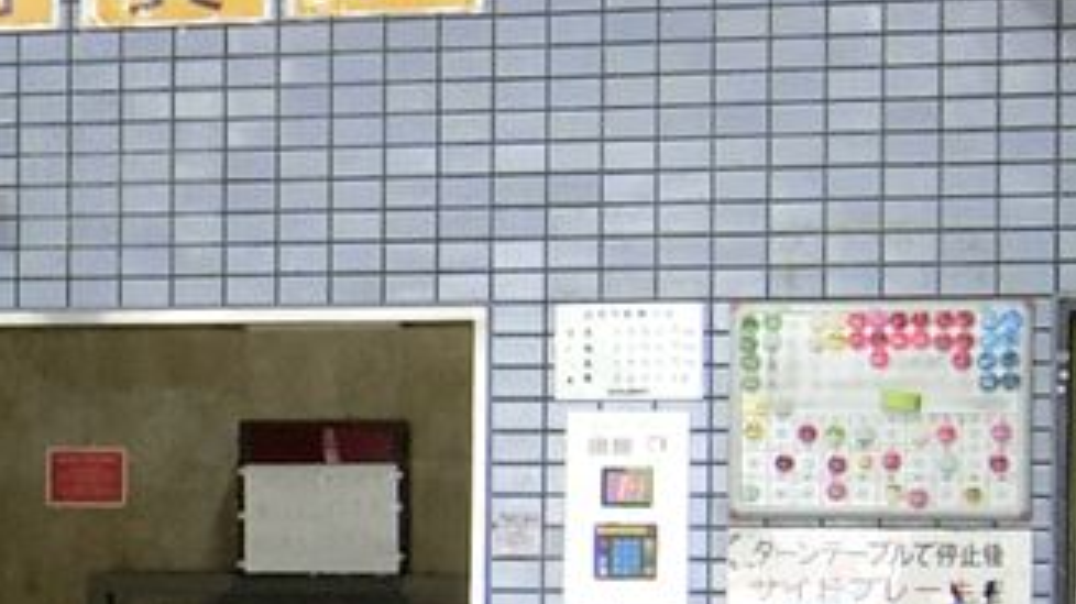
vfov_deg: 6.6
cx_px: -749
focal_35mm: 182
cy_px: 624
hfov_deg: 11.2
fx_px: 5190
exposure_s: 1/30
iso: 400
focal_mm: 7.2
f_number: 3.4
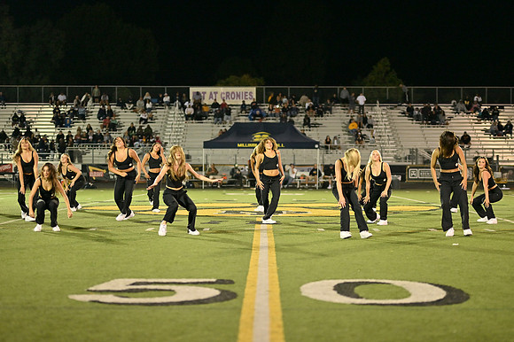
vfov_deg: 18.2
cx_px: 257
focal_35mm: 75
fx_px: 1070
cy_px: 171
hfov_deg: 27.0
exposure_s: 1/500
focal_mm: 50
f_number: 1.2
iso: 450
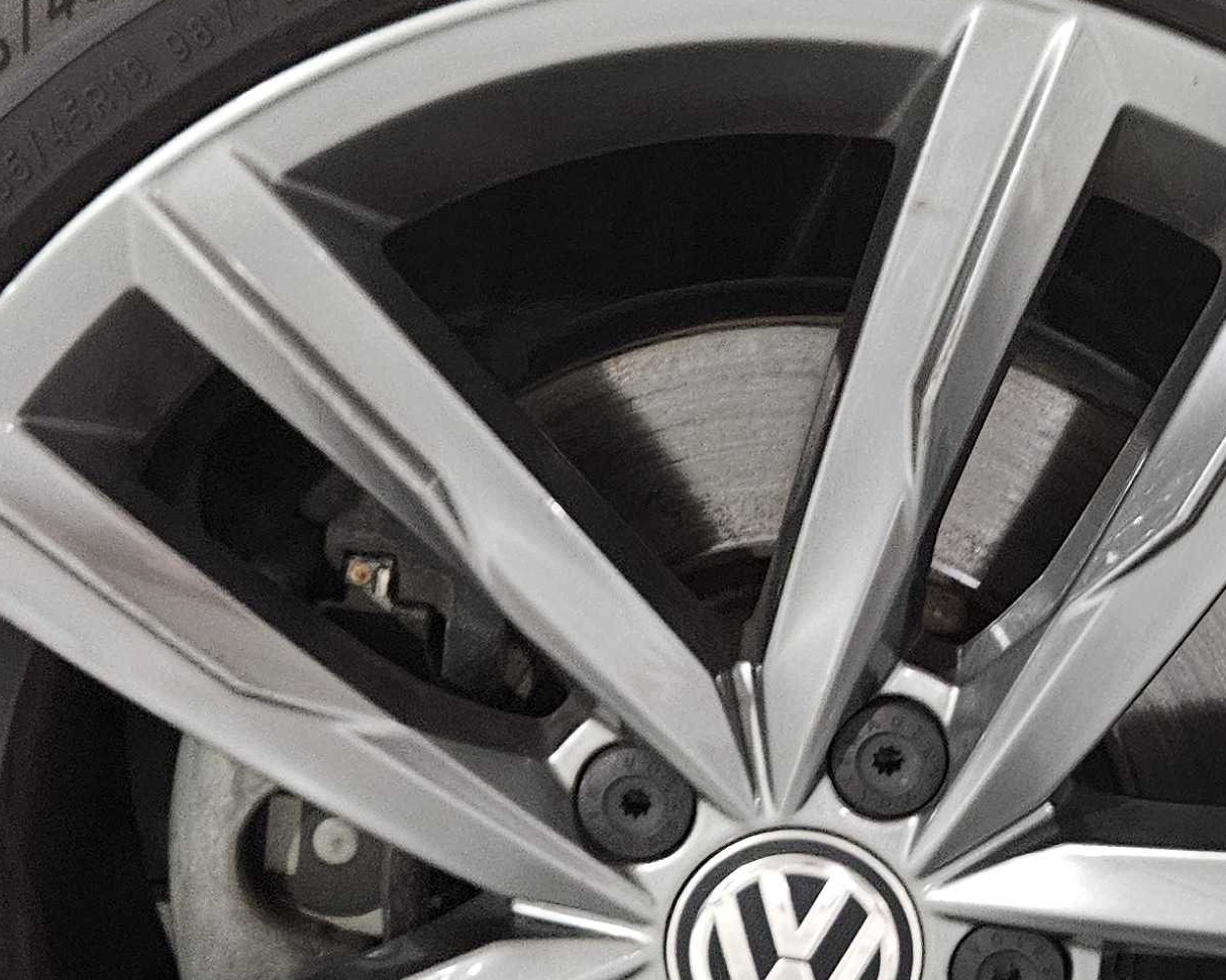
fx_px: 2685
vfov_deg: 20.6
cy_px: 645
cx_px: 924
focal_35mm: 74
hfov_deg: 25.4
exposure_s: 1/24
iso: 640
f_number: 1.8
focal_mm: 5.4
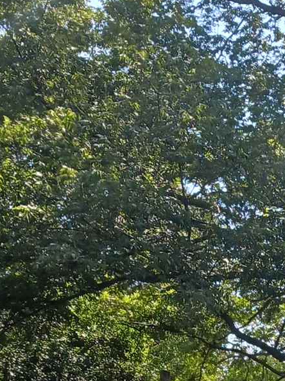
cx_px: 365
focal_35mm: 105
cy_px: 548
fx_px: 1153
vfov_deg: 17.1
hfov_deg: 13.6
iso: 20
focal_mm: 4
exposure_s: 1/146
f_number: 1.8
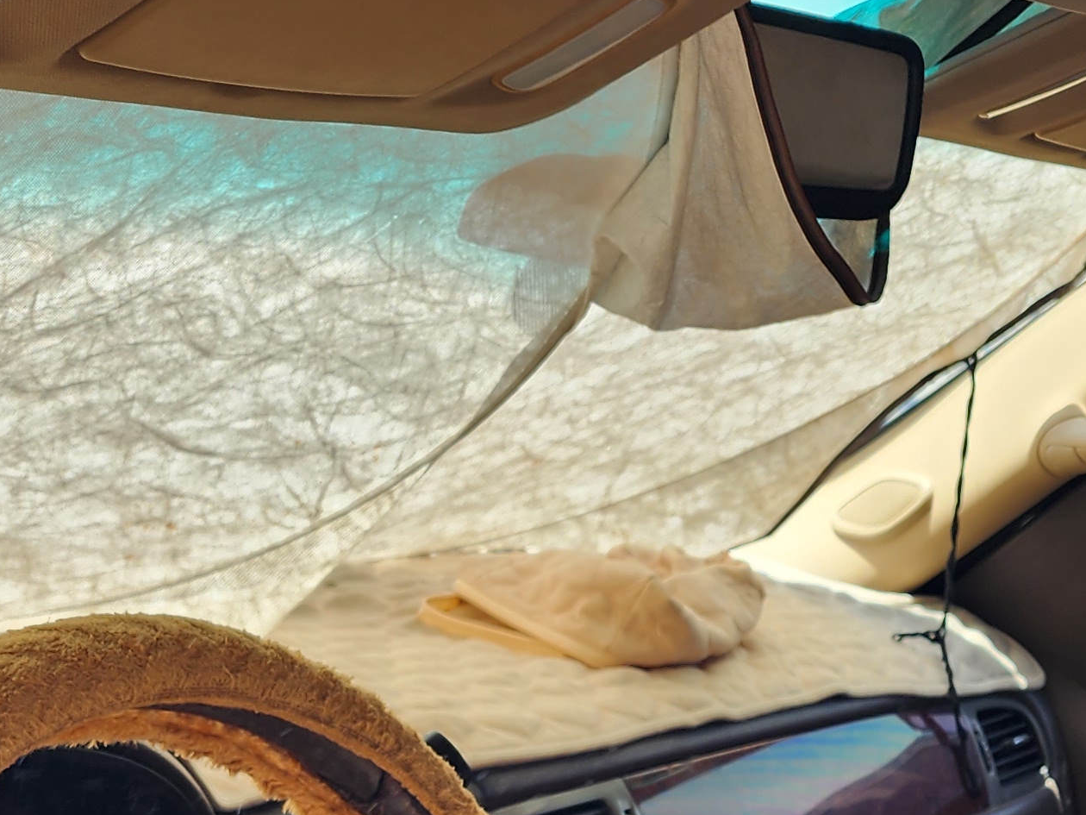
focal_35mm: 73
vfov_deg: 17.7
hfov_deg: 26.7
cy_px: 1276
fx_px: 2290
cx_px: 502
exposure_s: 1/180
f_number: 1.8
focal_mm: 6.4
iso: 16
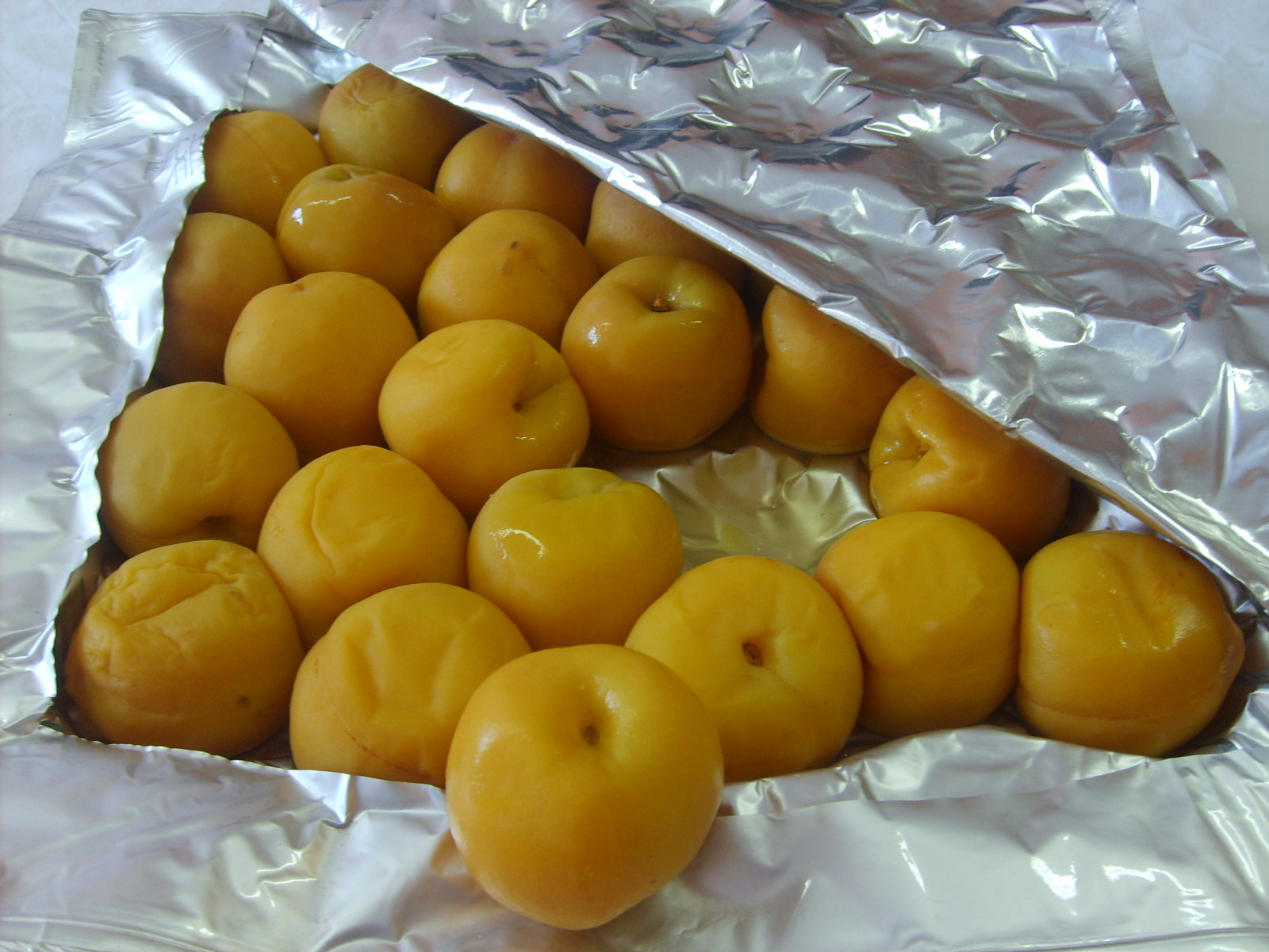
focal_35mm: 35
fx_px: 1283
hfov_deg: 52.6
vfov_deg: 40.7
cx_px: 634
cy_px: 476
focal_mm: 5.8
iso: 63
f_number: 2.8
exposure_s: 1/30
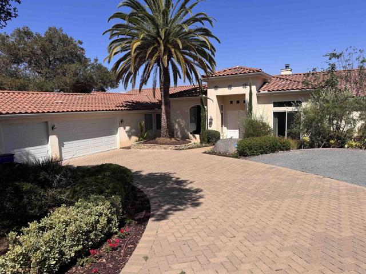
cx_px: 183
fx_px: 254
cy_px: 137
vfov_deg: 56.8
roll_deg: +1.4
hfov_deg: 71.6
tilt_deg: -7.1
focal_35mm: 24
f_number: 1.78
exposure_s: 1/5814
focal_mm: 6.76
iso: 80
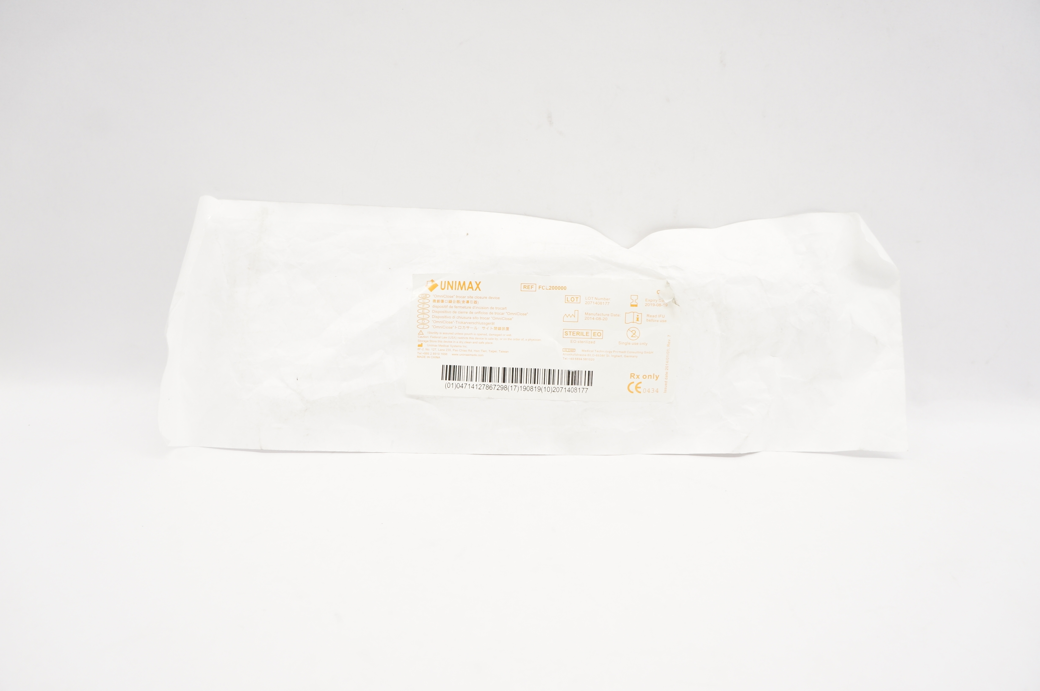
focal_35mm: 27
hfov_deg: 67.4
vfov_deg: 47.8
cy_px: 346
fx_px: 779
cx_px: 520
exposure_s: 1/60
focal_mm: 18
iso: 400
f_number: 5.6
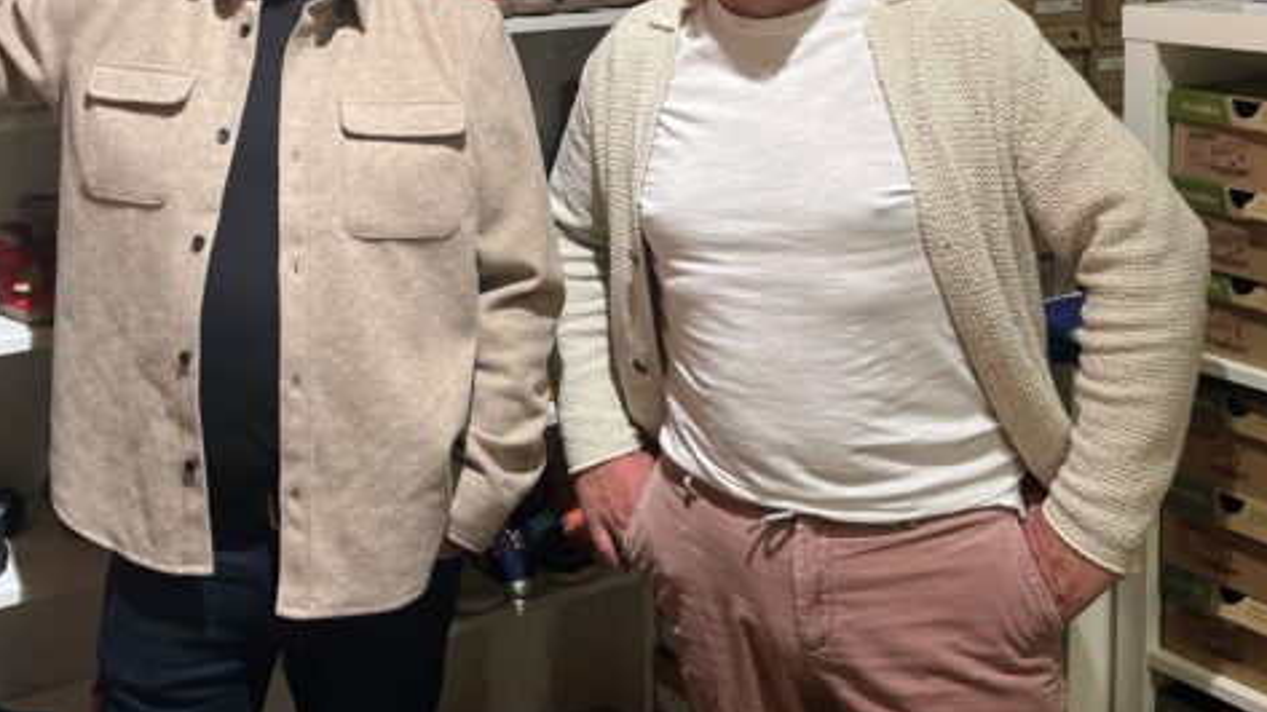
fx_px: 1545
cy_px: 16
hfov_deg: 43.9
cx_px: 418
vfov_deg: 24.9
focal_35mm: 46
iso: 100
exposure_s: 1/100
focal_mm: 5.1
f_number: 1.6
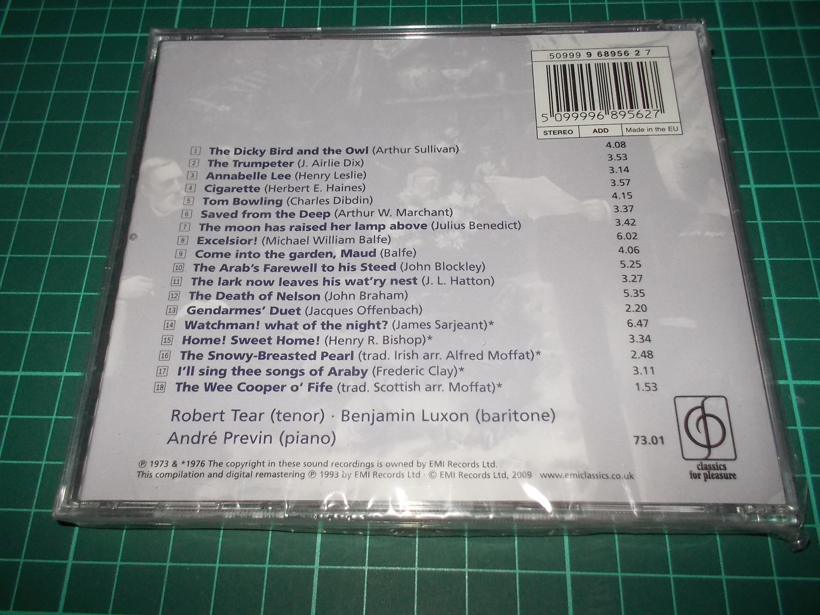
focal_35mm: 29
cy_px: 308
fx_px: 687
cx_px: 410
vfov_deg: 48.2
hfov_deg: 61.7
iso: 200
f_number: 3.3
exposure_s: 1/30
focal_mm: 4.1
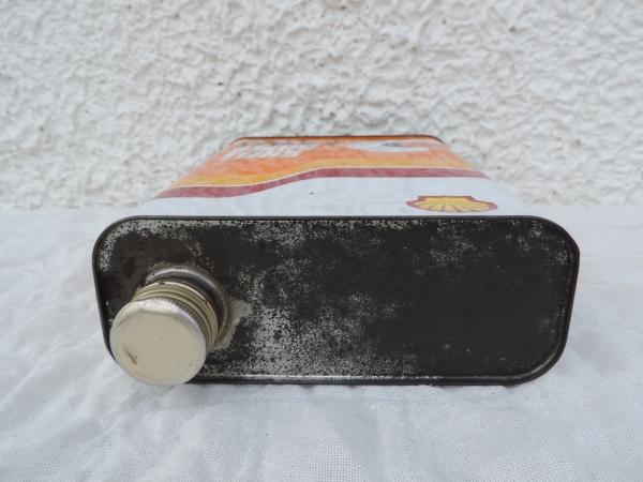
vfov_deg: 49.7
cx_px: 322
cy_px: 241
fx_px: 520
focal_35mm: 28
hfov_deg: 63.4
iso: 80
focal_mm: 4.9
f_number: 3.1
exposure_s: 1/400
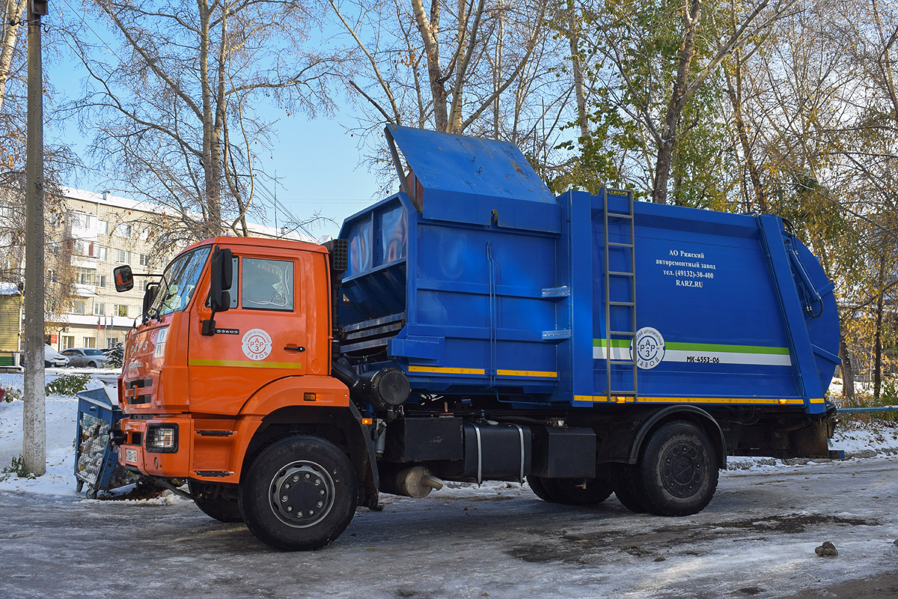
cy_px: 300
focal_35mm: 34
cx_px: 449
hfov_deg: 55.1
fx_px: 861
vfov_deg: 38.4
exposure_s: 1/640
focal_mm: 23
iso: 400
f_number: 5.6
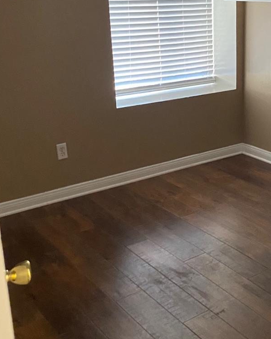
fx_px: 511
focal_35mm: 51
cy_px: 131
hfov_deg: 28.4
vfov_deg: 36.5
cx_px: 250
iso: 400
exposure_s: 1/40
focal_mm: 4.25
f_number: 1.8
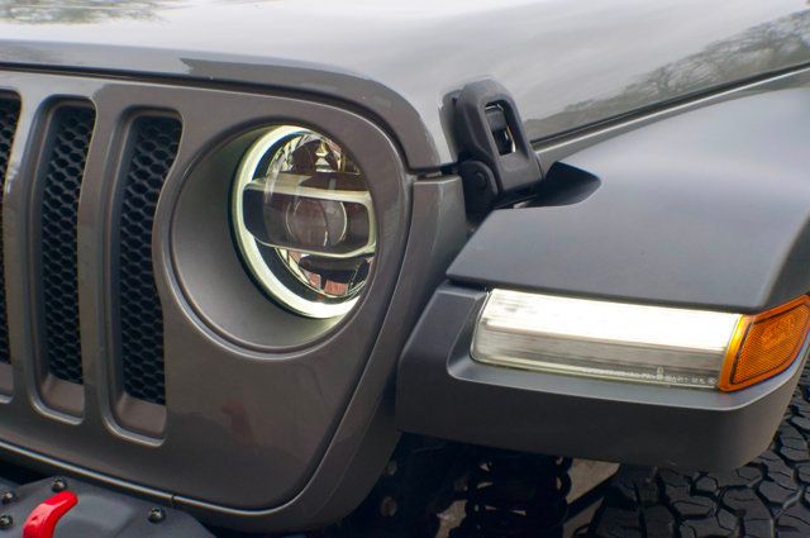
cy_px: 269
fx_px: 1685
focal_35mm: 75
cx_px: 405
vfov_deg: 18.1
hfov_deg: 27.0
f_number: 8
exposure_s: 1/250
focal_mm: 50
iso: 1000
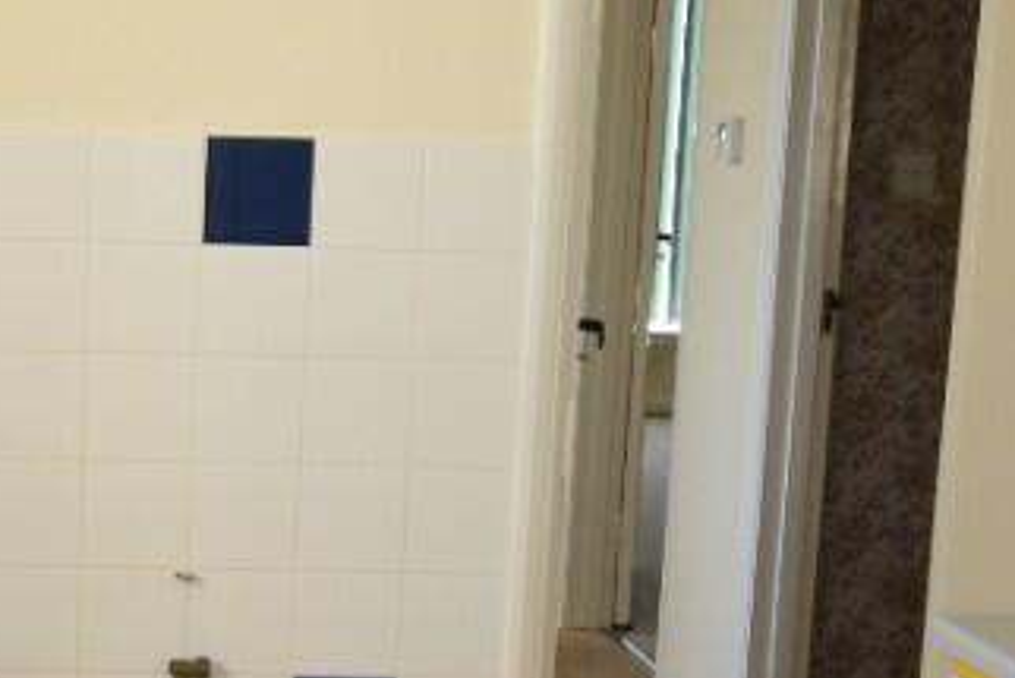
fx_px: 2019
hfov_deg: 27.1
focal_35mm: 72
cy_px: 393
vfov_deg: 19.0
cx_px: 76
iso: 200
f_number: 4
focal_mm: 15
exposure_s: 1/60
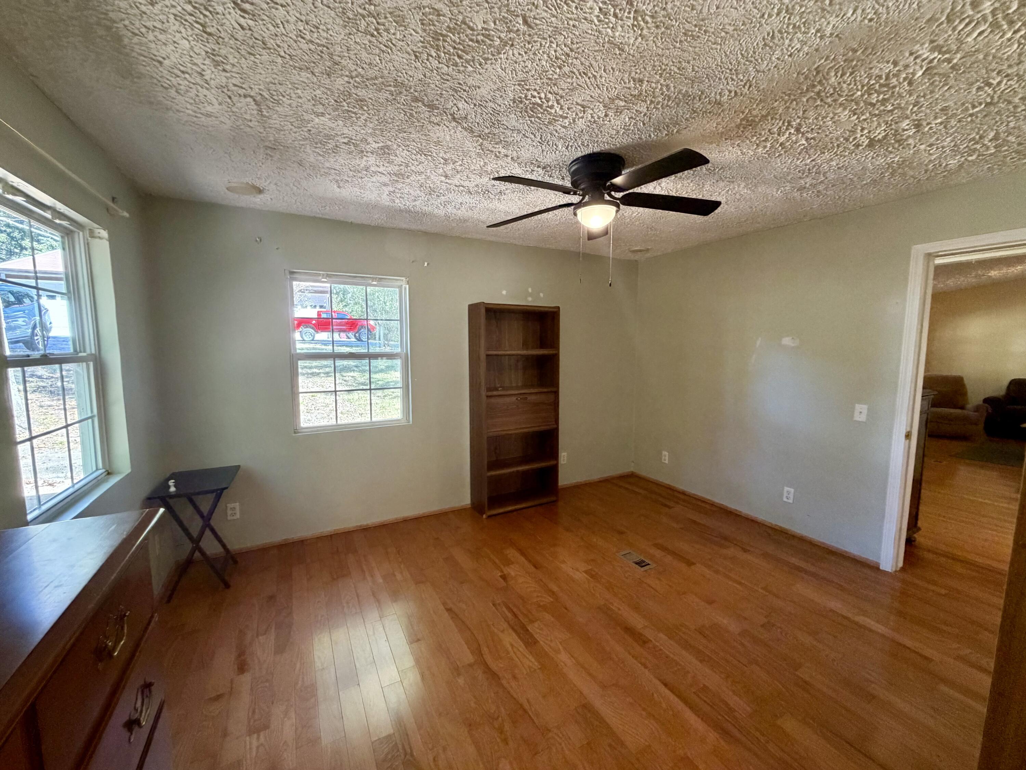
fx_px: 415
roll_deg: +0.5
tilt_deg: -6.2
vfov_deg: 85.7
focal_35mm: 14
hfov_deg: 102.1
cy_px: 385
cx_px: 513
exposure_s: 1/60
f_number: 2.2
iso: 400
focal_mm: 2.22
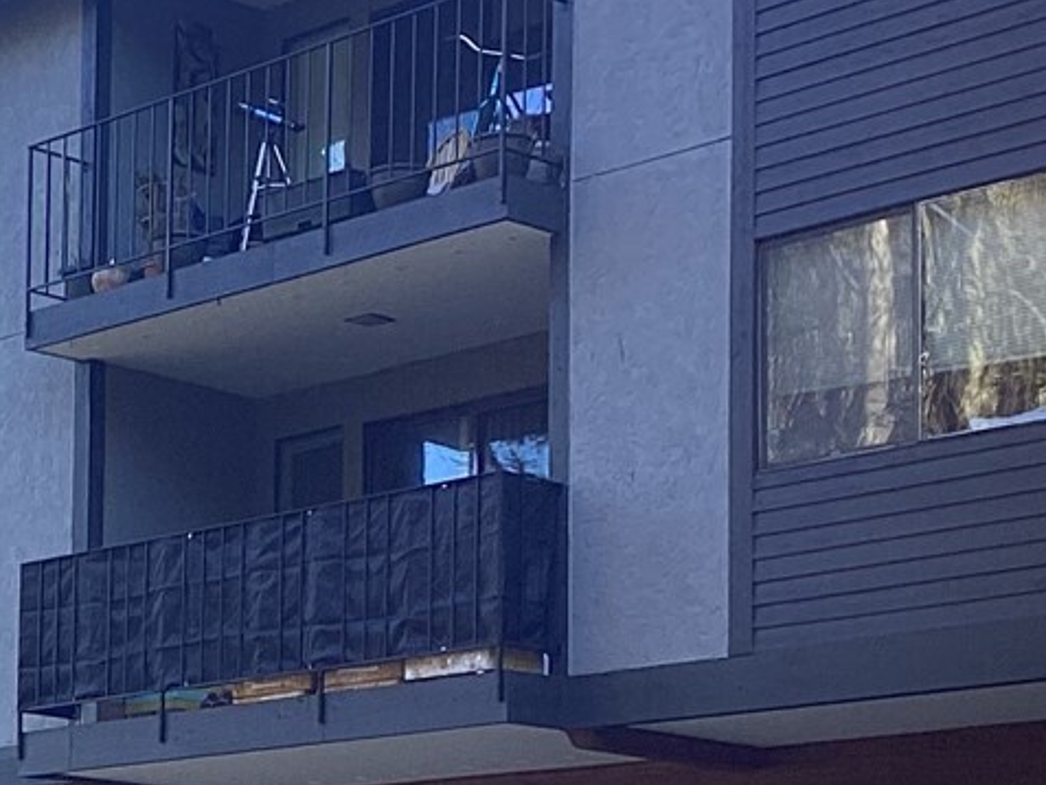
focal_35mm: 104
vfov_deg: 14.0
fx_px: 3143
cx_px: -147
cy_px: 774
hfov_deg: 18.1
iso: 25
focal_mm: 3.3
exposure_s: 1/120
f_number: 2.4
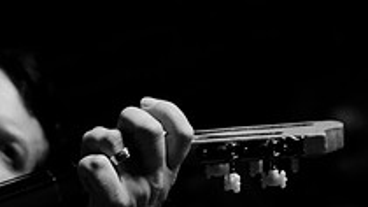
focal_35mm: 268
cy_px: 223
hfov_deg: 8.0
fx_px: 2614
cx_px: 18
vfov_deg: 4.5
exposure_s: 1/320
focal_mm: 62
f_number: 2.8
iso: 1000
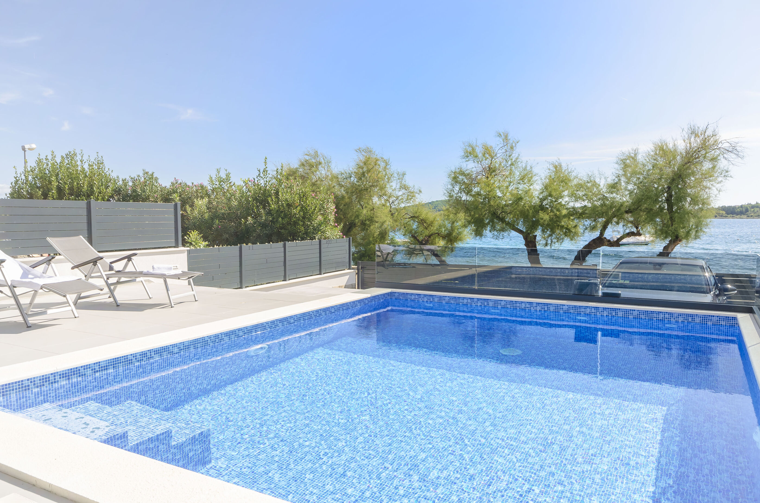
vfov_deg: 47.7
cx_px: 380
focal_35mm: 27
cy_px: 252
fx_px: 569
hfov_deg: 67.5
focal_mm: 18
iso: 100
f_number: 9
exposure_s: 1/200
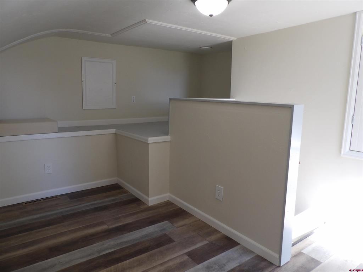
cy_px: 136
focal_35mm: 24
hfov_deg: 71.6
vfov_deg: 56.8
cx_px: 182
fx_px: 252
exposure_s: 1/60
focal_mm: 4.3
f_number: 2.8
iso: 111
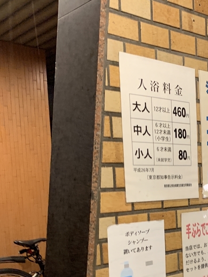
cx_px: 202
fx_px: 424
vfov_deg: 34.9
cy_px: 228
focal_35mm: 53
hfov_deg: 26.3
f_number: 1.8
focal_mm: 4.25
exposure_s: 1/50
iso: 320
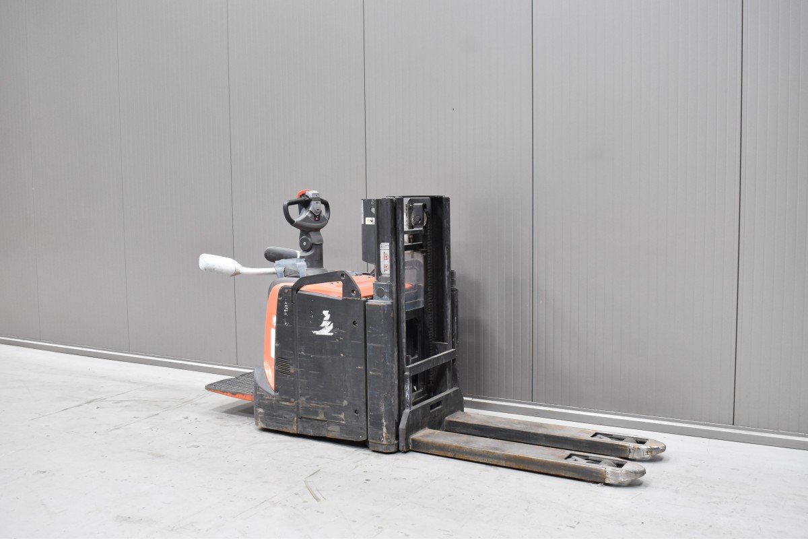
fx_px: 808
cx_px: 404
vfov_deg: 36.9
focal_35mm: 36
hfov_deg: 53.1
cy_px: 270
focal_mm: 24
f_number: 5
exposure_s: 1/25
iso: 1600
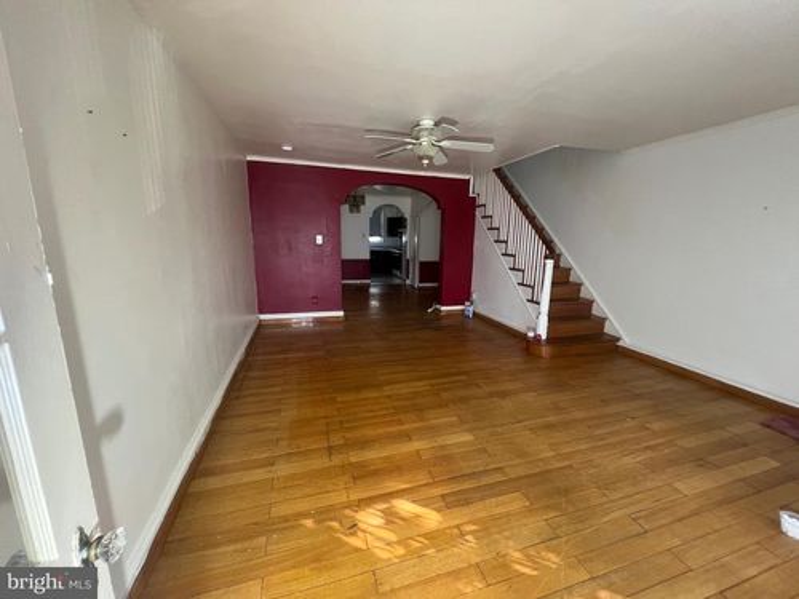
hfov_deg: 106.2
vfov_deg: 89.9
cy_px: 300
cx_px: 400
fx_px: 300
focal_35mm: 13
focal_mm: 1.57
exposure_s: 1/60
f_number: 1.8
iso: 320
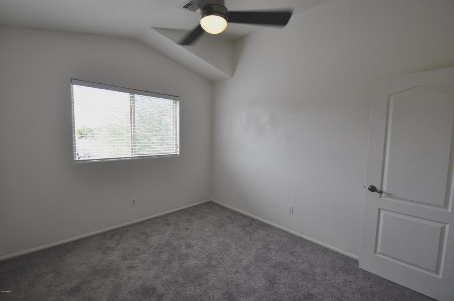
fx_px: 189
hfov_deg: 100.5
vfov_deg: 77.2
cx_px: 227
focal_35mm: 15
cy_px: 150
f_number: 5.6
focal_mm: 10
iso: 360
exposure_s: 1/125
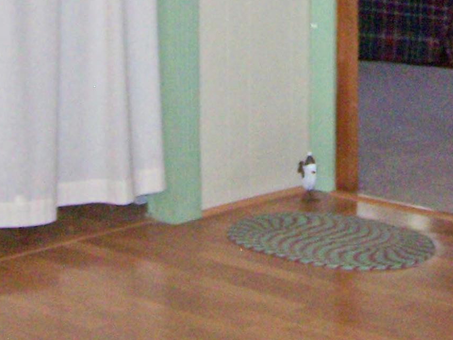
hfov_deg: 14.7
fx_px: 1753
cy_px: -111
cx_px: 350
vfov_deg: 10.8
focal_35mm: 134
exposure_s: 1/60
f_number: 2.8
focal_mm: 6.3
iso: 160
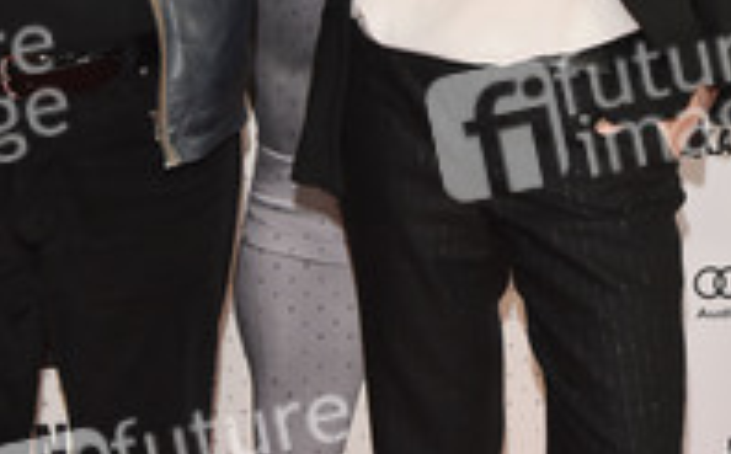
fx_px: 1969
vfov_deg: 12.9
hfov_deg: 21.0
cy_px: -70
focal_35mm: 99
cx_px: 281
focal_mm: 48
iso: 2000
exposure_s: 1/250
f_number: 9
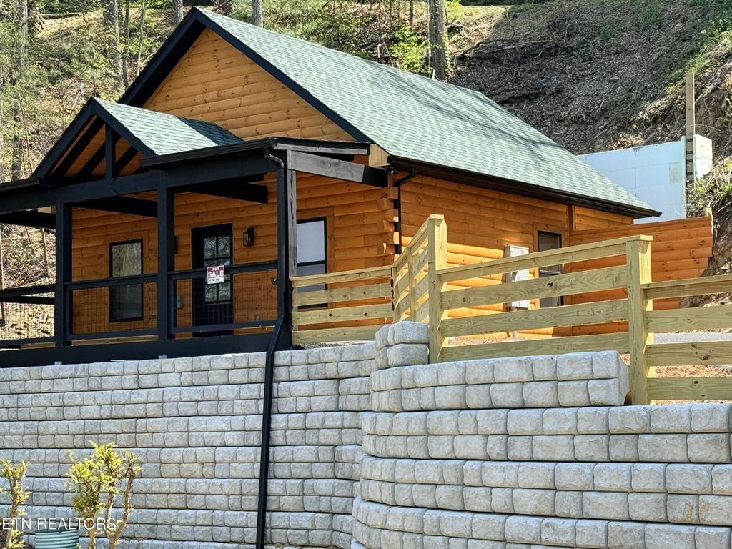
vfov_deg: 21.9
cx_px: 366
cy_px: 274
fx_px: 1417
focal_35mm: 67
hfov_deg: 29.0
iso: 64
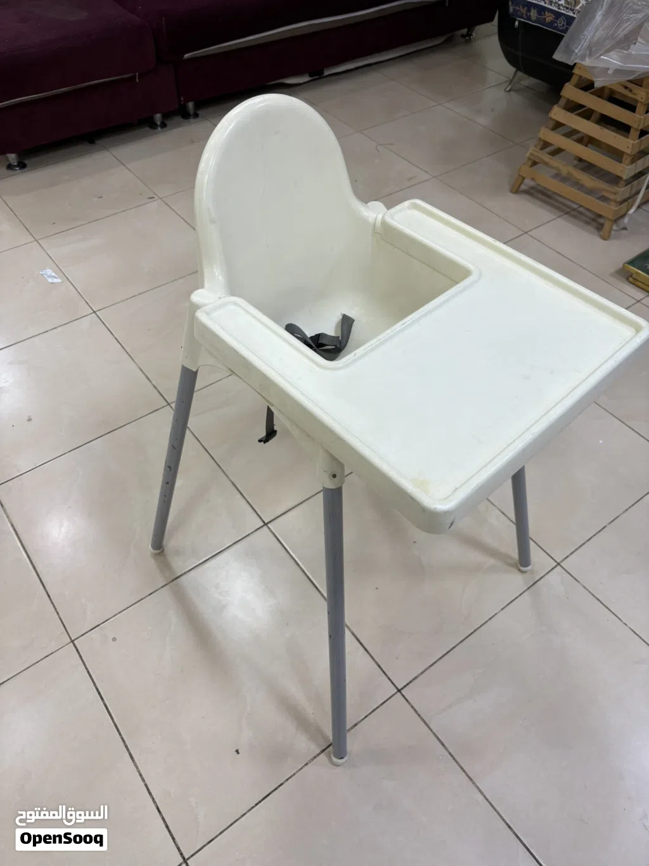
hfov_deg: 53.1
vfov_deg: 67.3
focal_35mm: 26
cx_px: 324
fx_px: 650
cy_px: 433
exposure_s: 1/100
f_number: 1.6
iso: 64
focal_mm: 5.96
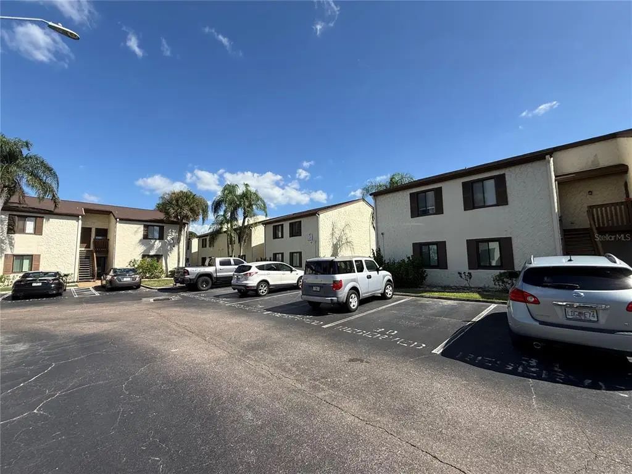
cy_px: 237
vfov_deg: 85.7
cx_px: 316
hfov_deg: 102.1
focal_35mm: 14
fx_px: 256
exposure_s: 1/2611
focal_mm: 2.22
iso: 50
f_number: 2.2
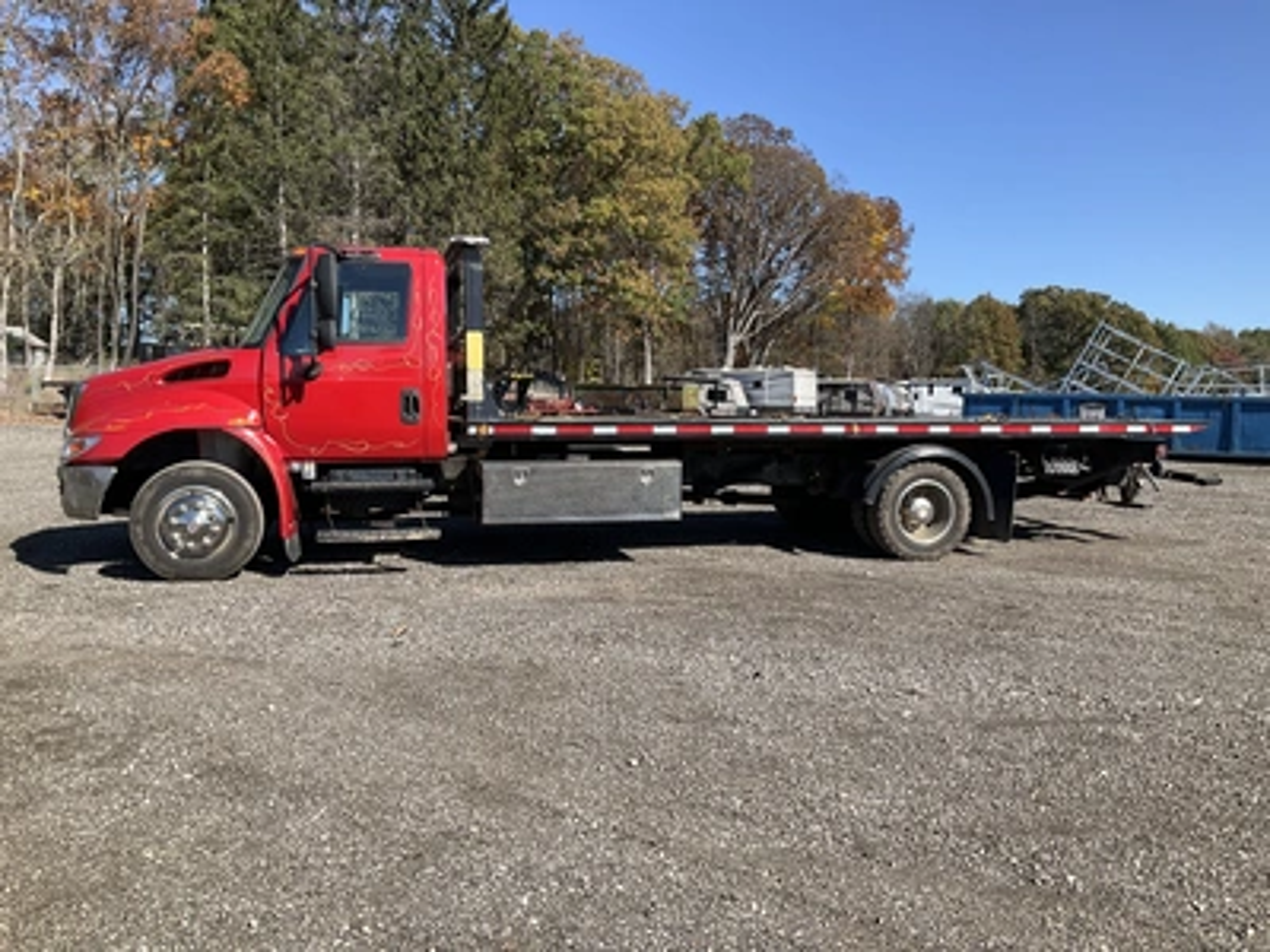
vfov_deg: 48.2
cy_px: 476
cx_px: 635
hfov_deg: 61.7
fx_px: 1064
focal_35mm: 29
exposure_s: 1/1250
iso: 25
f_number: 1.8
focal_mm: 3
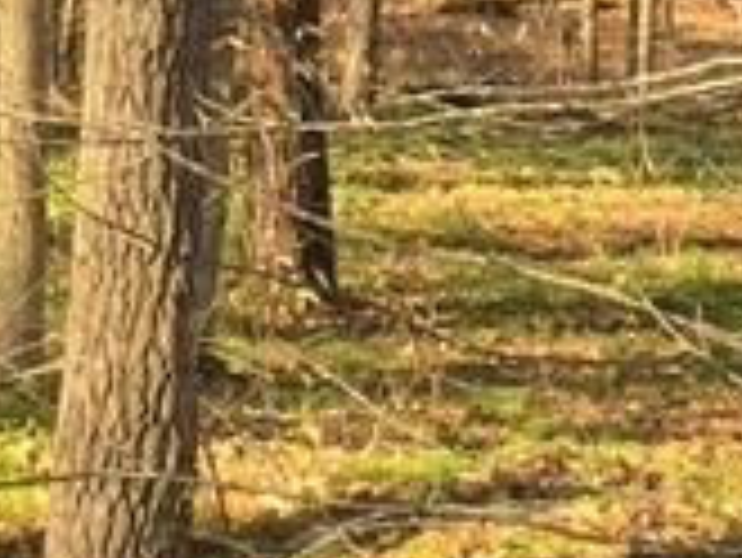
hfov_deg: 11.0
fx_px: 3861
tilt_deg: -4.6
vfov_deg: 8.0
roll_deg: -2.0
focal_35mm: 180
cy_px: -454
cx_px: 337
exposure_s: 1/501
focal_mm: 4.15
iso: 32
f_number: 2.2
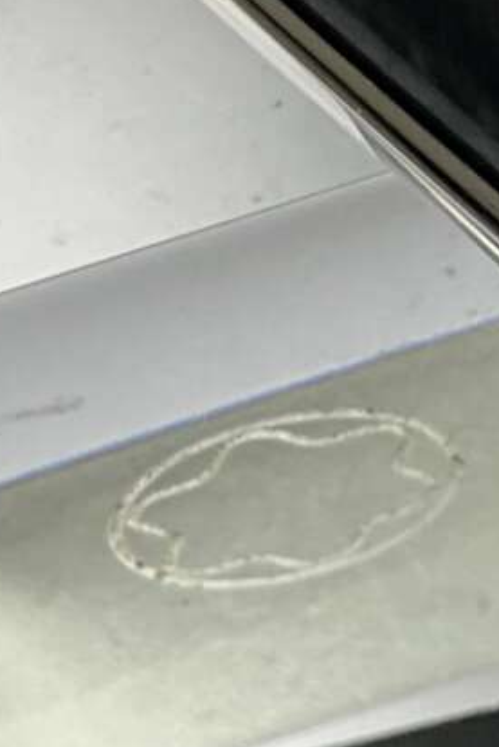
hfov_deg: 7.2
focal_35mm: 186
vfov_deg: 11.1
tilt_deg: -64.0
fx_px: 3864
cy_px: 335
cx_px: 895
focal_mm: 3
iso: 16
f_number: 1.8
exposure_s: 1/122
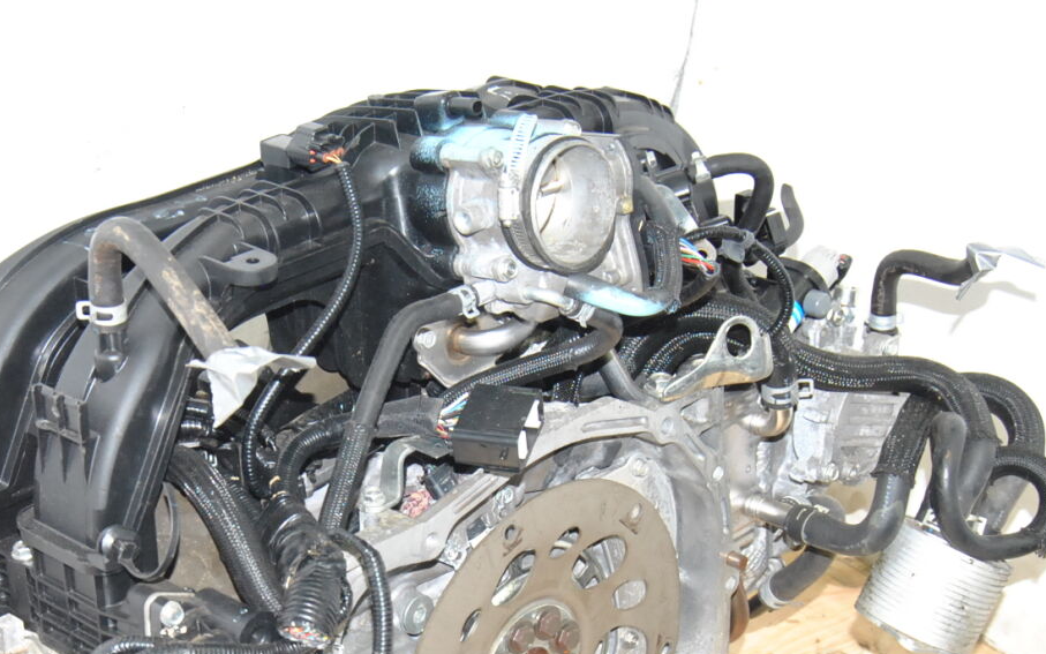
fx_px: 2309
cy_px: 576
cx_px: 306
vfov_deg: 15.9
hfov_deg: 25.3
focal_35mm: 81
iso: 800
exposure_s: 1/200
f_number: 7.1
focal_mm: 30
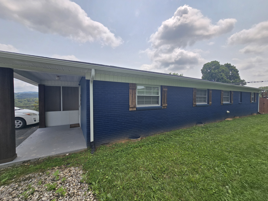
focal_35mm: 13
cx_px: 134
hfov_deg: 106.2
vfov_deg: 89.9
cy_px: 100
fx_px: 101
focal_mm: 2.2
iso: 50
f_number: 2.2
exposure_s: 1/2371
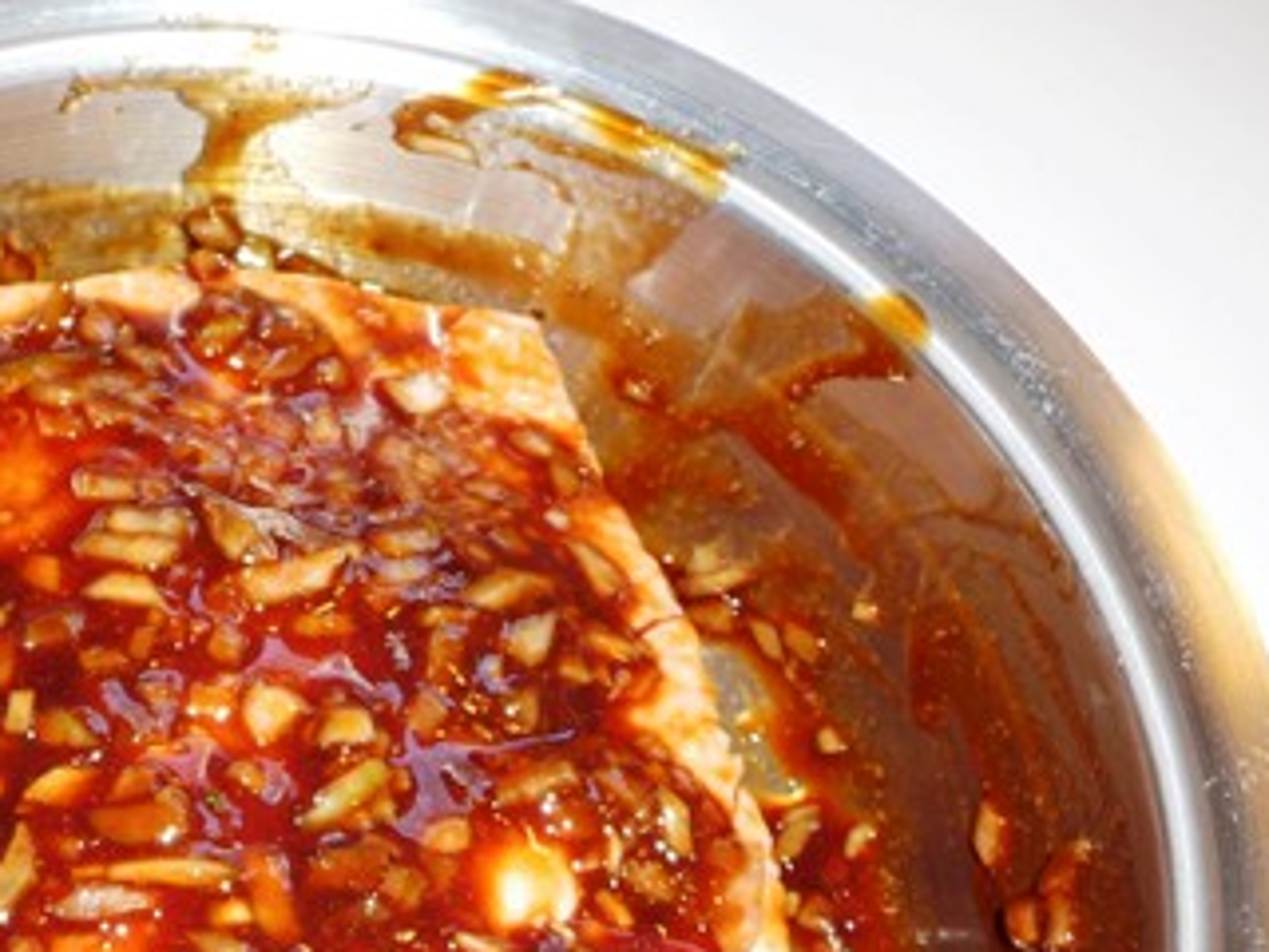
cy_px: 869
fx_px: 2053
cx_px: 250
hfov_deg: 33.3
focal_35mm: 56
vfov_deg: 25.3
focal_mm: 4.7
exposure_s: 1/30
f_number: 3.3
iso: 100
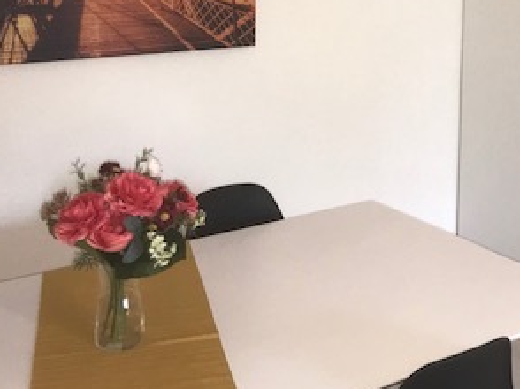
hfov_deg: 31.0
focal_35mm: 61
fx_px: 916
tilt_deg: -5.4
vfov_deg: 23.3
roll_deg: -1.1
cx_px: 403
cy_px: 32
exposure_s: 1/33
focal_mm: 3.99
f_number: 1.8
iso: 64
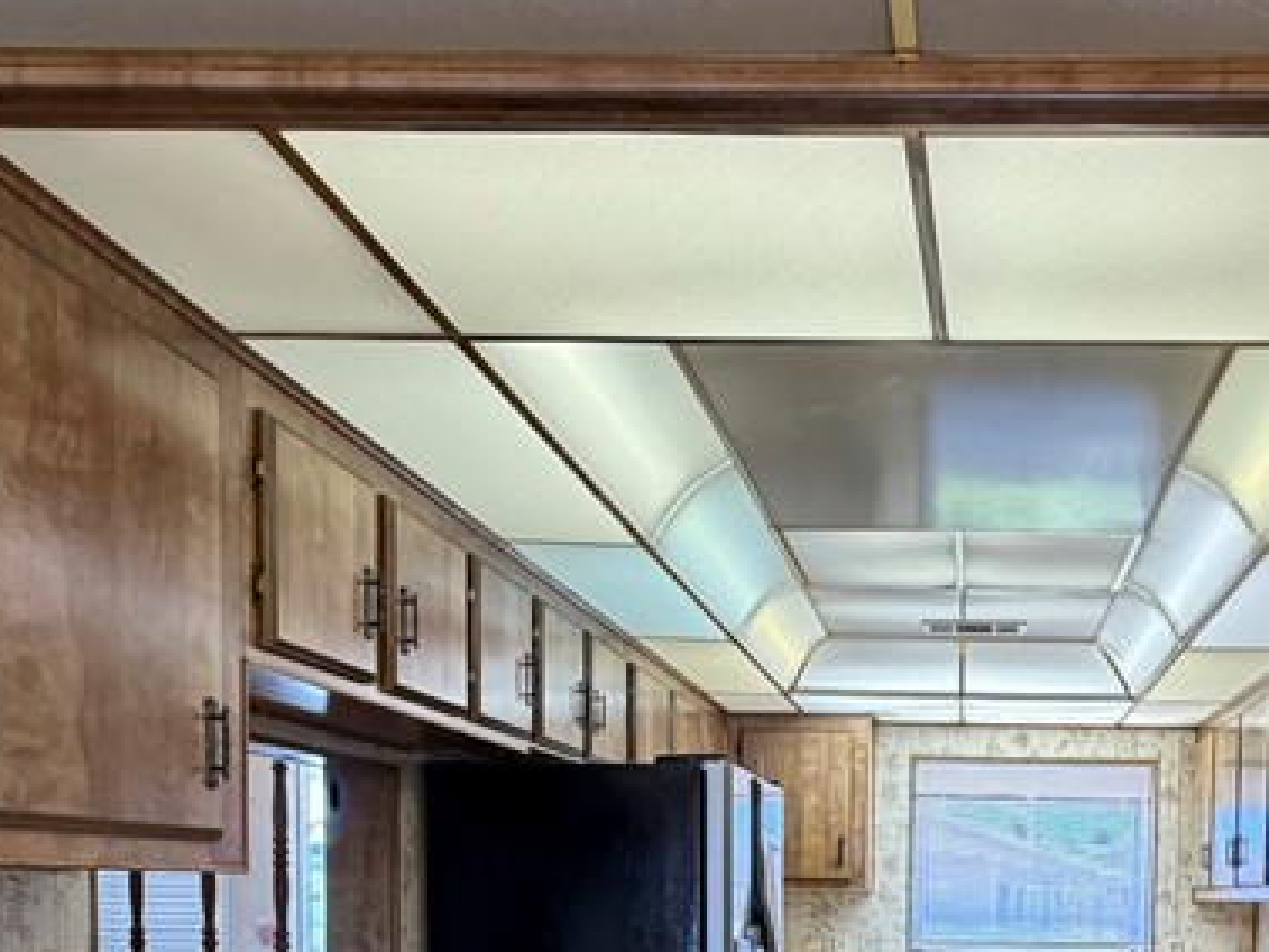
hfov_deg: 47.2
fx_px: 1393
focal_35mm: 38
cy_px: 986
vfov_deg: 33.9
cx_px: 946
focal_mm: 2.22
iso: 320
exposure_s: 1/120
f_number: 2.2
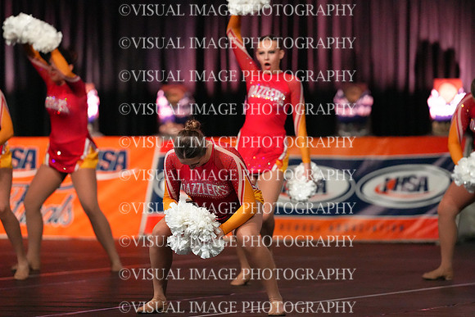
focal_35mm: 300
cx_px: 238
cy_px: 158
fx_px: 3959
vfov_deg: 4.6
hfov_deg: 6.9
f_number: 3.5
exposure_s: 1/1250
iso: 16000
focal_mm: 300
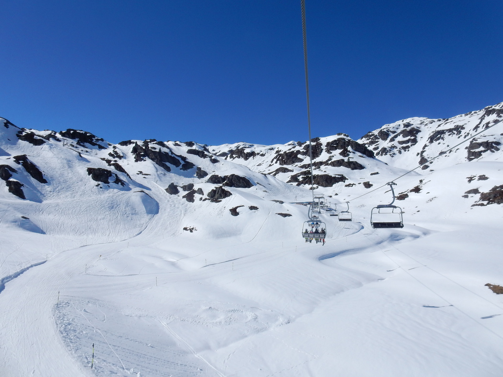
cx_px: 252
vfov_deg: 54.9
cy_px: 188
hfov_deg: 69.4
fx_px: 363
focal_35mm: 25
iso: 125
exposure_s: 1/2000
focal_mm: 4.5
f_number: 4.8
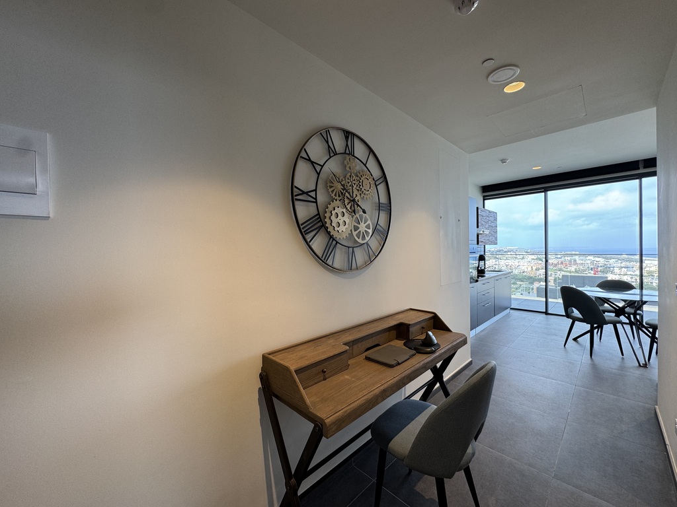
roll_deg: +0.3
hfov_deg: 102.1
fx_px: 274
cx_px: 338
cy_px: 254
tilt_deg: -0.6
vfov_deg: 85.7
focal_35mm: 14
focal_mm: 2.22
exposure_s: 1/100
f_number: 2.2
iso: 80
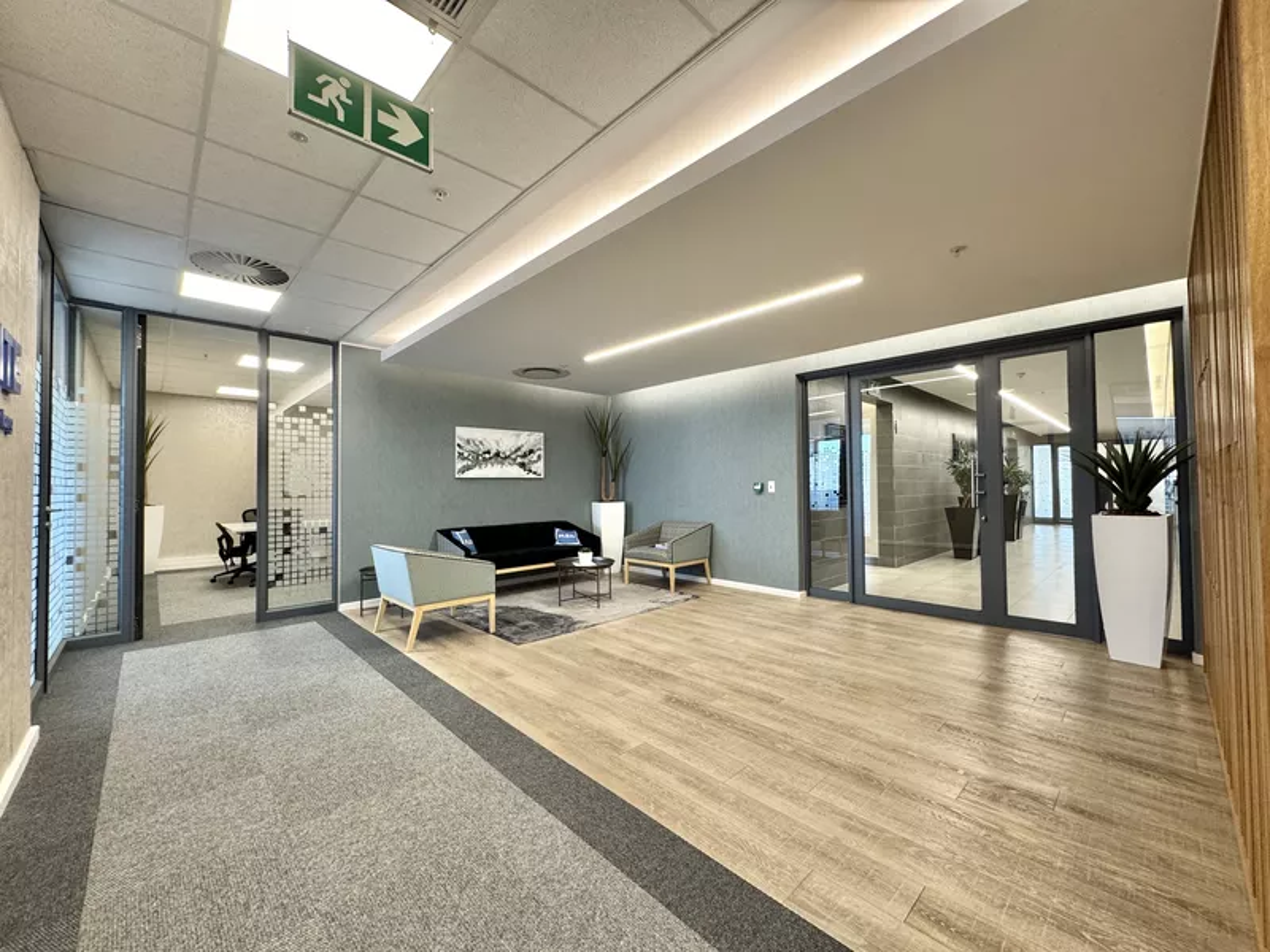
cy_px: 476
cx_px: 635
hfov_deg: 102.1
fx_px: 514
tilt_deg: +0.0
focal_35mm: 14
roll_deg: +0.2
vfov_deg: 85.7
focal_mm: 2.22
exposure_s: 1/50
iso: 160
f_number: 2.2
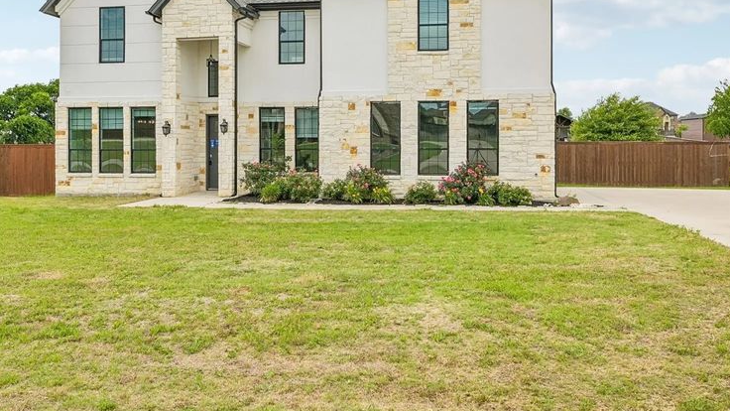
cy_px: 75
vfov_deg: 32.7
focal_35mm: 35
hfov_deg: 56.6
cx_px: 348
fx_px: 677
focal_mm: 24
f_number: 8
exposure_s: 1/1600
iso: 400
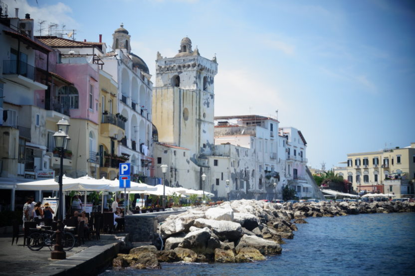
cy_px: 138
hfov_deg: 35.1
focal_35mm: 57
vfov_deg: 23.8
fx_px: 657
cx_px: 208
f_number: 5.6
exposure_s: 1/800
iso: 125
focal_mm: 21.01
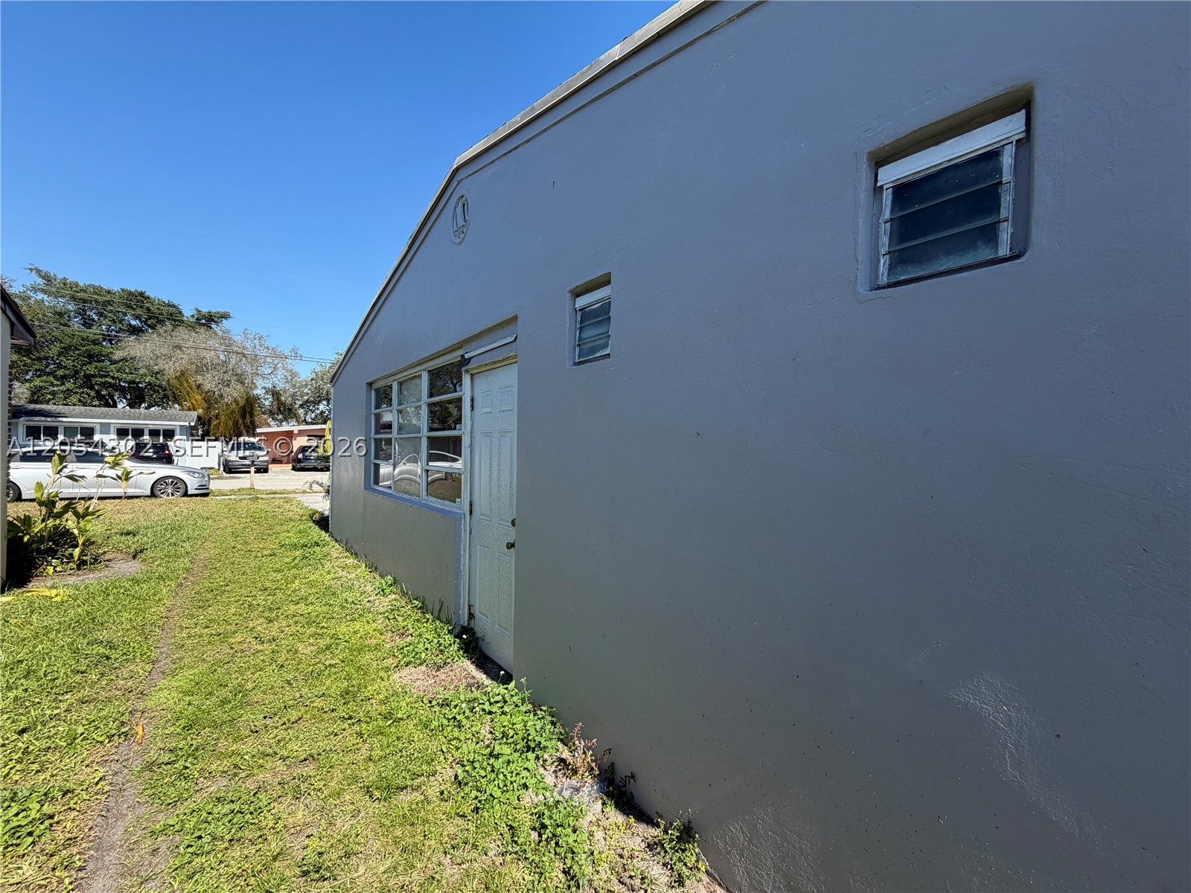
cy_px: 446
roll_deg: -1.0
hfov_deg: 102.1
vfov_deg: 85.7
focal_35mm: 14
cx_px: 596
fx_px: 482
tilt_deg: +0.3
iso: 40
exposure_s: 1/770
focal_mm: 2.22
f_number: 2.2
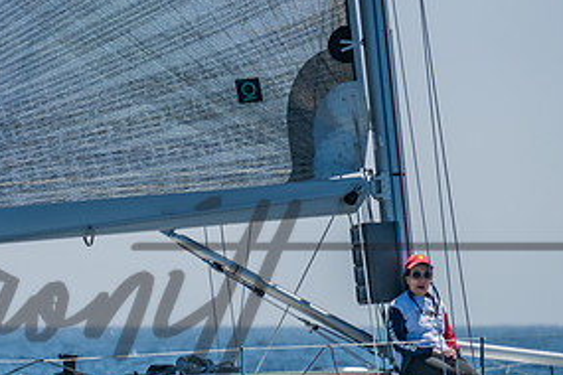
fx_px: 11040
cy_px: 346
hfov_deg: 2.9
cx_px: -127
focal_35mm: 706
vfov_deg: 1.9
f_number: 6.3
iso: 160
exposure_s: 1/640
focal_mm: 200
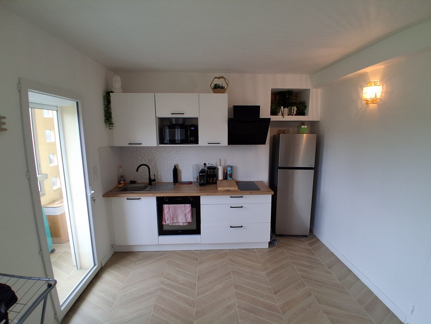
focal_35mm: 17
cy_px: 162
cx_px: 216
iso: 125
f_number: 2.2
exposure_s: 1/120
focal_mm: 1.4
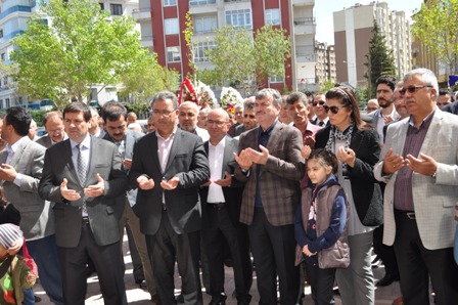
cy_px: 152
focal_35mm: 39
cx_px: 229
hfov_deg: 49.6
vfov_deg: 34.2
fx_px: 496
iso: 200
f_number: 8
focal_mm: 26
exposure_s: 1/200
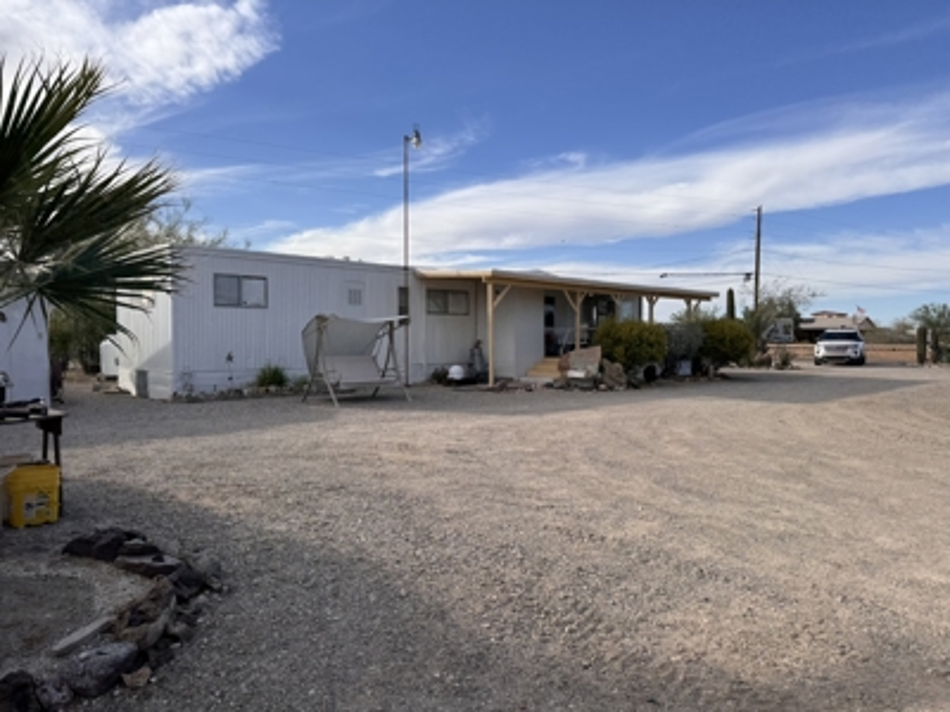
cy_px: 356
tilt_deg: -2.2
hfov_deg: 71.6
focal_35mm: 24
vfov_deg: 56.8
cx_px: 475
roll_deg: +0.1
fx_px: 659
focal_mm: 6.76
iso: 80
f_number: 1.78
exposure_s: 1/4950
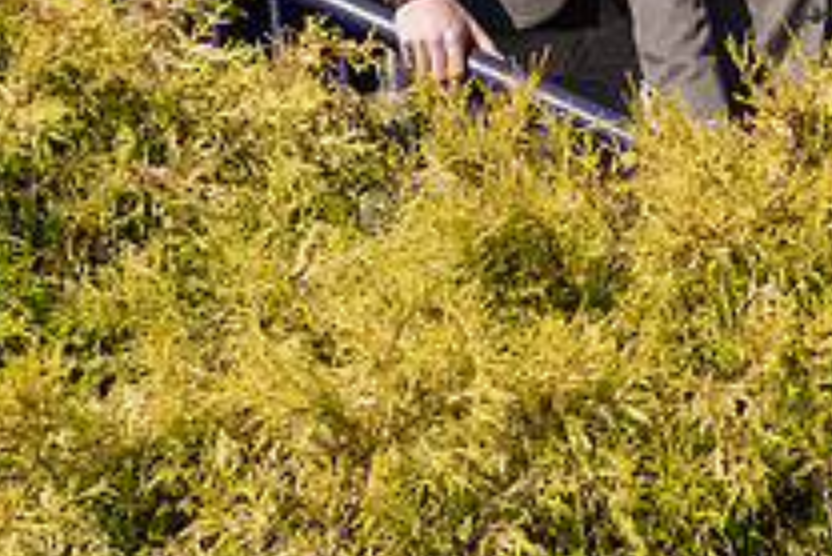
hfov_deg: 12.6
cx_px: 644
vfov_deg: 8.4
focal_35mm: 162
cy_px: -178
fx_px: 3746
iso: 200
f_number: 9
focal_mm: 58
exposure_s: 1/200
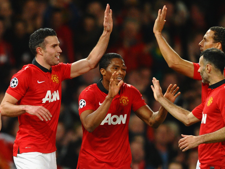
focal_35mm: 465
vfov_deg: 3.2
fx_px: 3022
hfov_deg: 4.3
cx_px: 125
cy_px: 83
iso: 2500
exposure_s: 1/1000
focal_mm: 400
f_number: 2.8
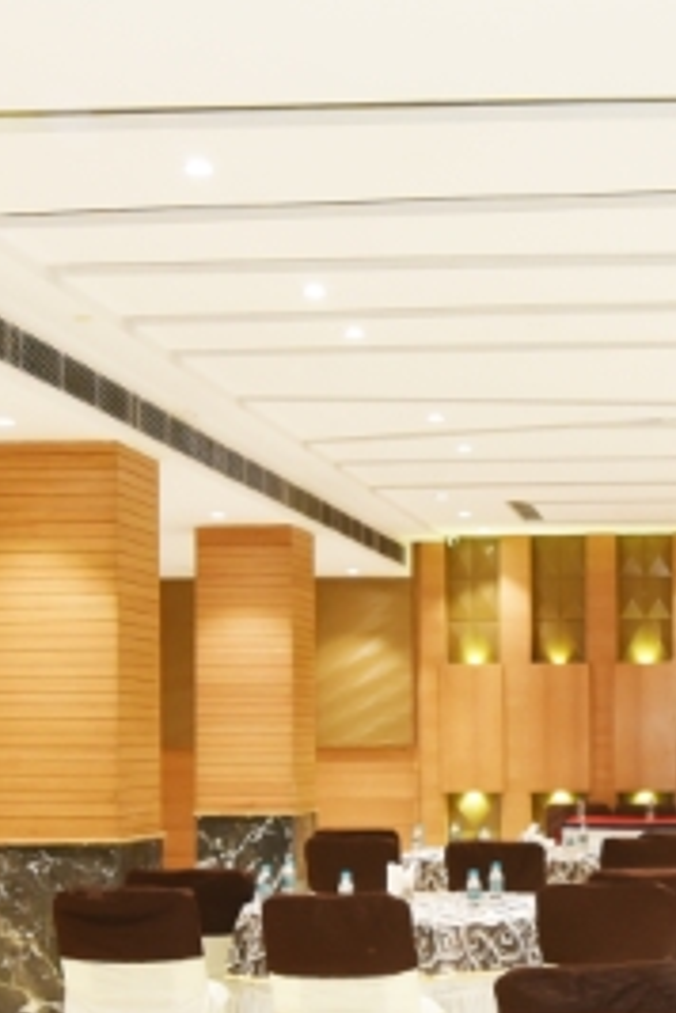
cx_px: 636
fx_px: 1831
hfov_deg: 20.4
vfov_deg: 30.6
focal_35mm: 65
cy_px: 715
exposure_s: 1/8
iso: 1250
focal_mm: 16
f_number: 9
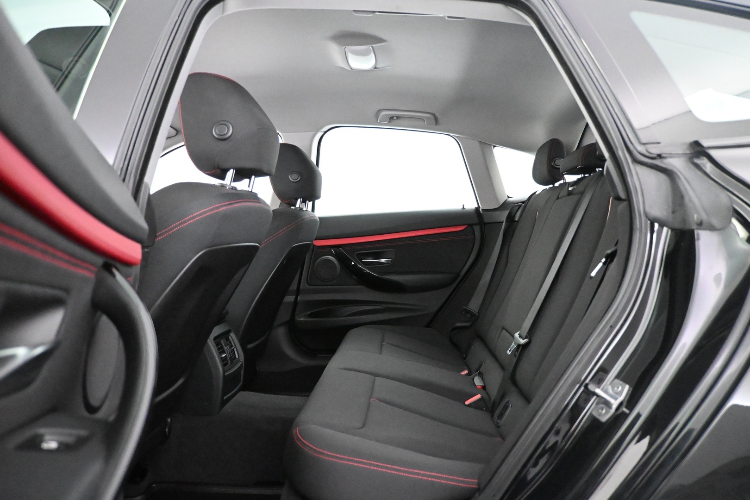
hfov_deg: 68.9
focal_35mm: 26
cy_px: 250
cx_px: 375
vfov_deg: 49.1
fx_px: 547
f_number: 3.5
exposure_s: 1/60
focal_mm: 17.5
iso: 11400
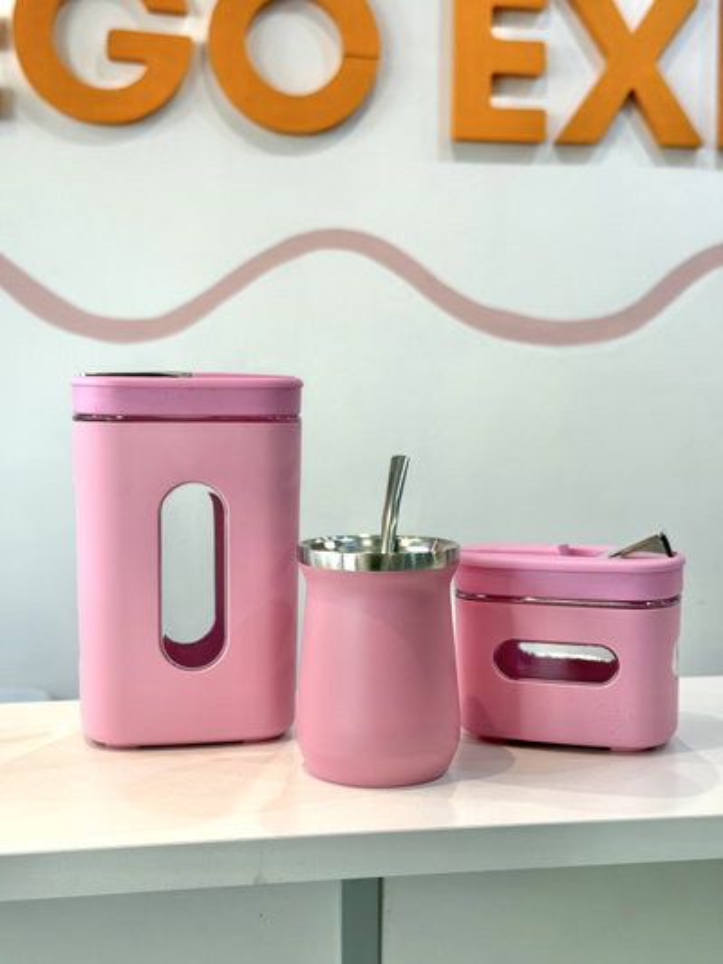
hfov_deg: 30.3
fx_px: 1336
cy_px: 482
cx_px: 362
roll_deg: -0.2
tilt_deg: -1.4
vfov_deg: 39.6
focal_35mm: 48
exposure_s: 1/102
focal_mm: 6.76
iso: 100
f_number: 1.78
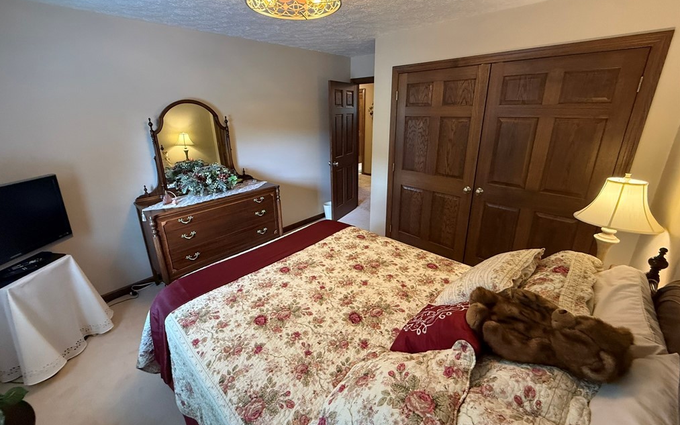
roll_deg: +1.0
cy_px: 195
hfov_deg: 101.5
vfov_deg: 74.6
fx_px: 278
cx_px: 338
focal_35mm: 15
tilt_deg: -17.5
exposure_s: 1/60
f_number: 2.2
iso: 500
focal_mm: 2.22
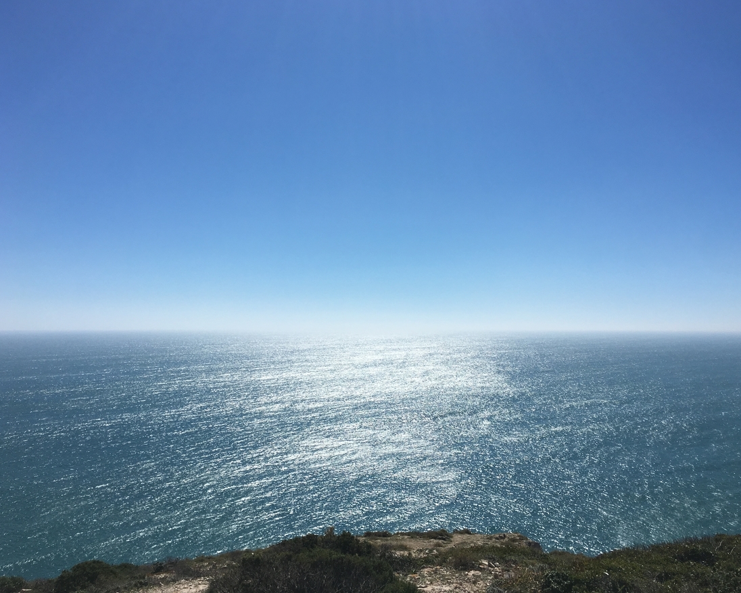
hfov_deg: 57.2
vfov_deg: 47.1
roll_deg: -0.1
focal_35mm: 31
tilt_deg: +2.3
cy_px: 289
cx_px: 387
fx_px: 680
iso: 25
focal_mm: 4.15
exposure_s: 1/5128
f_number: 2.2
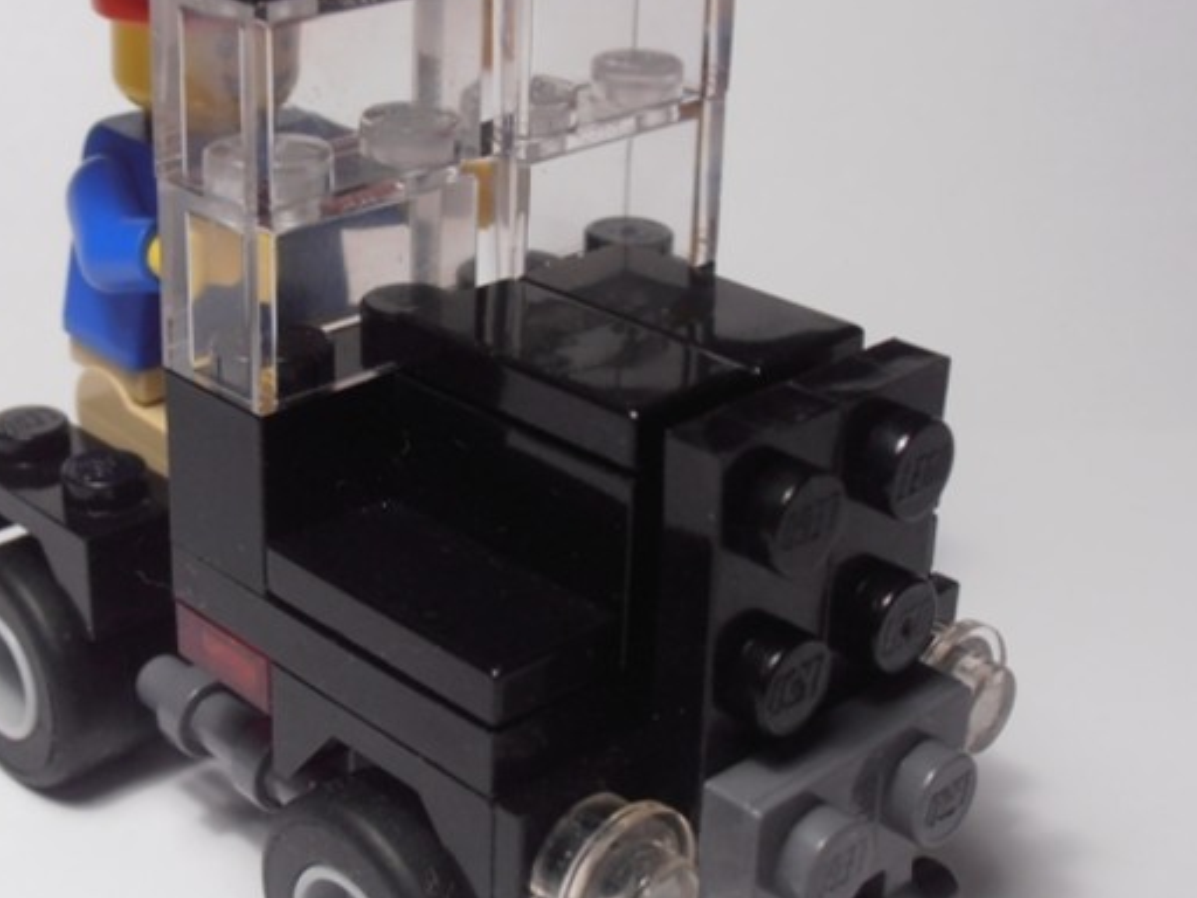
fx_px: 2248
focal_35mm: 65
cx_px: 386
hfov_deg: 29.6
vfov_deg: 22.6
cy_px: 424
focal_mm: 6.61
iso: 80
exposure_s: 1/40
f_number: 3.9
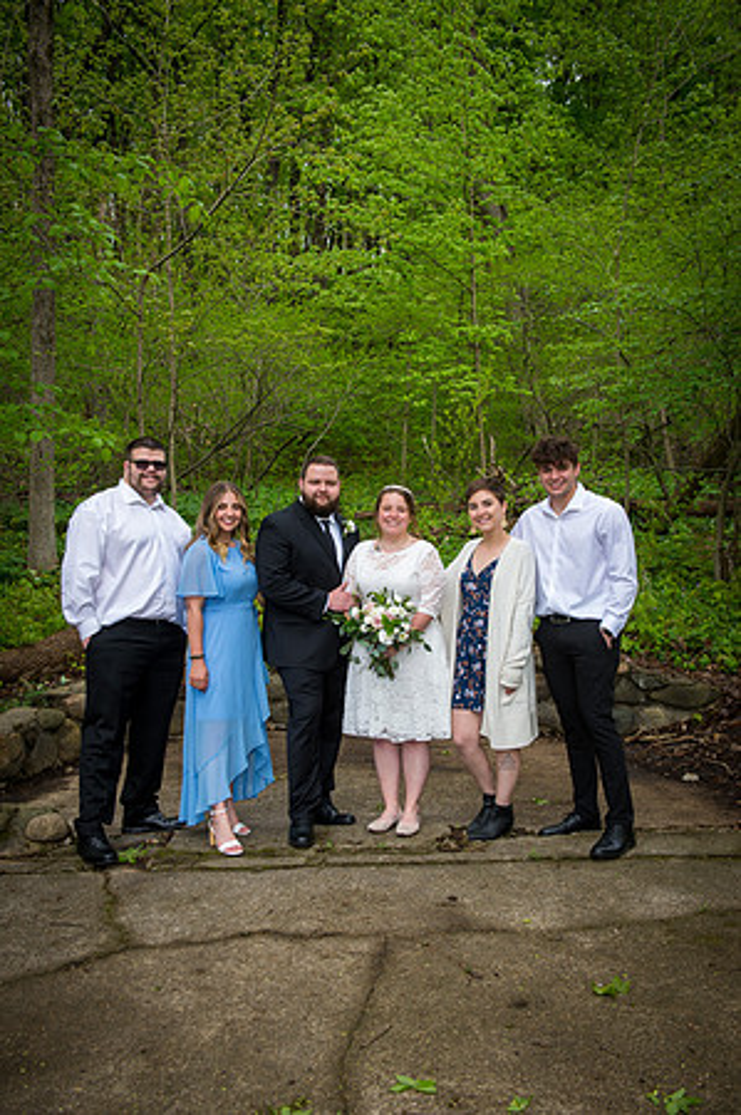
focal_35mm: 32
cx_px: 370
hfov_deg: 41.0
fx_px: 990
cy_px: 558
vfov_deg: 58.8
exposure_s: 1/125
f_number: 4.8
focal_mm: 32
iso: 100
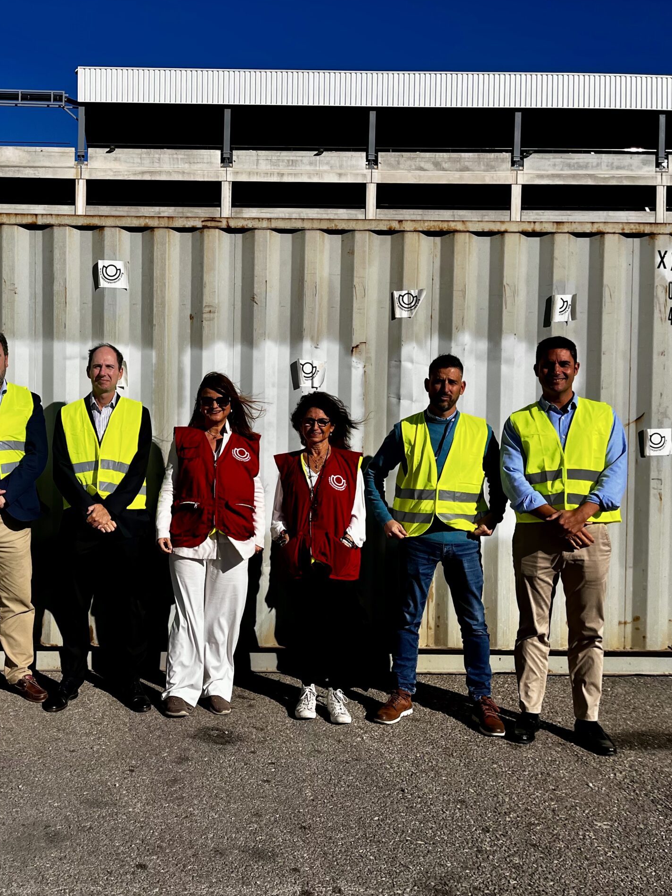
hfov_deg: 39.3
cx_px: 144
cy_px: 446
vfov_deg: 52.6
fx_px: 906
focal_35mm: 35
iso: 50
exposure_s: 1/7353
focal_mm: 5.1
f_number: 1.6
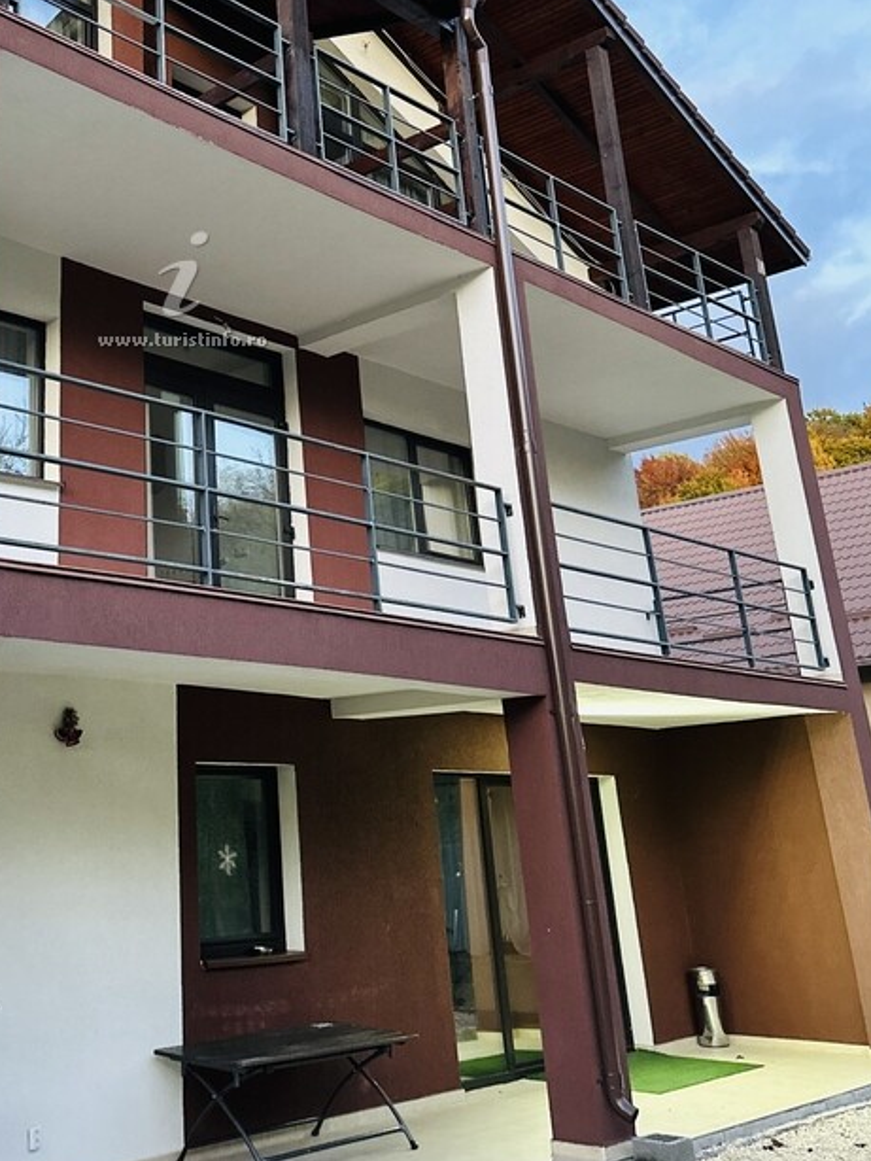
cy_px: 303
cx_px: 198
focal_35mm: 40
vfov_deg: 45.3
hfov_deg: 35.1
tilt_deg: +22.9
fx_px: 1341
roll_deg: +2.0
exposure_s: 1/50
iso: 640
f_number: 1.78
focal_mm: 6.86
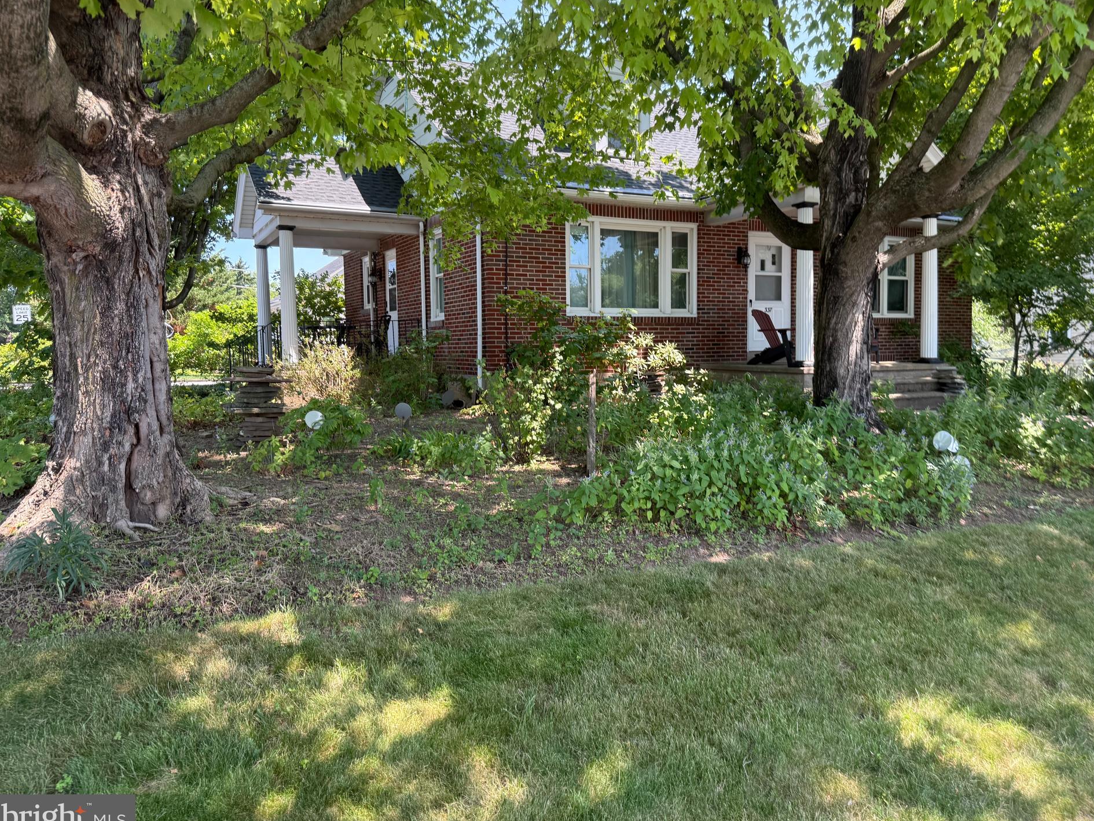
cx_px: 583
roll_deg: +0.4
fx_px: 822
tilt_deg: -2.7
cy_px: 397
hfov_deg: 67.2
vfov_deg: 53.1
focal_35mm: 26
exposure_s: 1/494
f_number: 1.78
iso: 100
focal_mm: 6.76
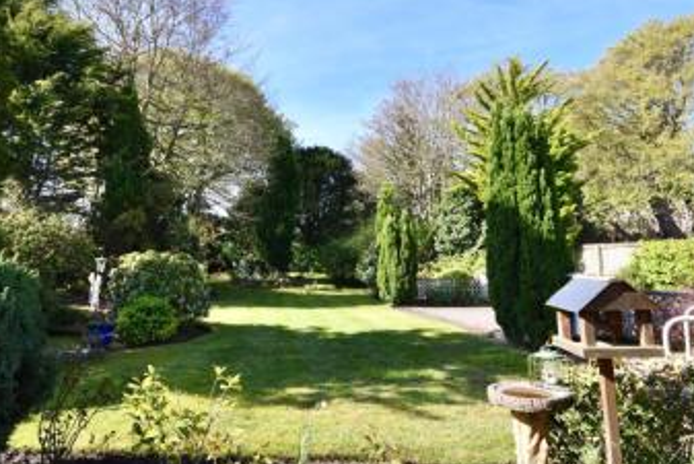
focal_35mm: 24
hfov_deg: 73.6
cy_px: 209
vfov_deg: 53.1
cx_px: 315
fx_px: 463
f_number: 6.3
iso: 100
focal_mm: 11.5
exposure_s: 1/160
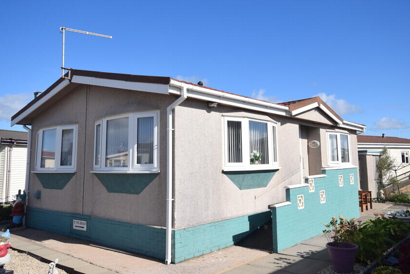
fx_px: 330
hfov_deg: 63.6
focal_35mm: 29
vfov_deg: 44.9
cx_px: 219
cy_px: 123
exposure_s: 1/400
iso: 200
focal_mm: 16
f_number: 10
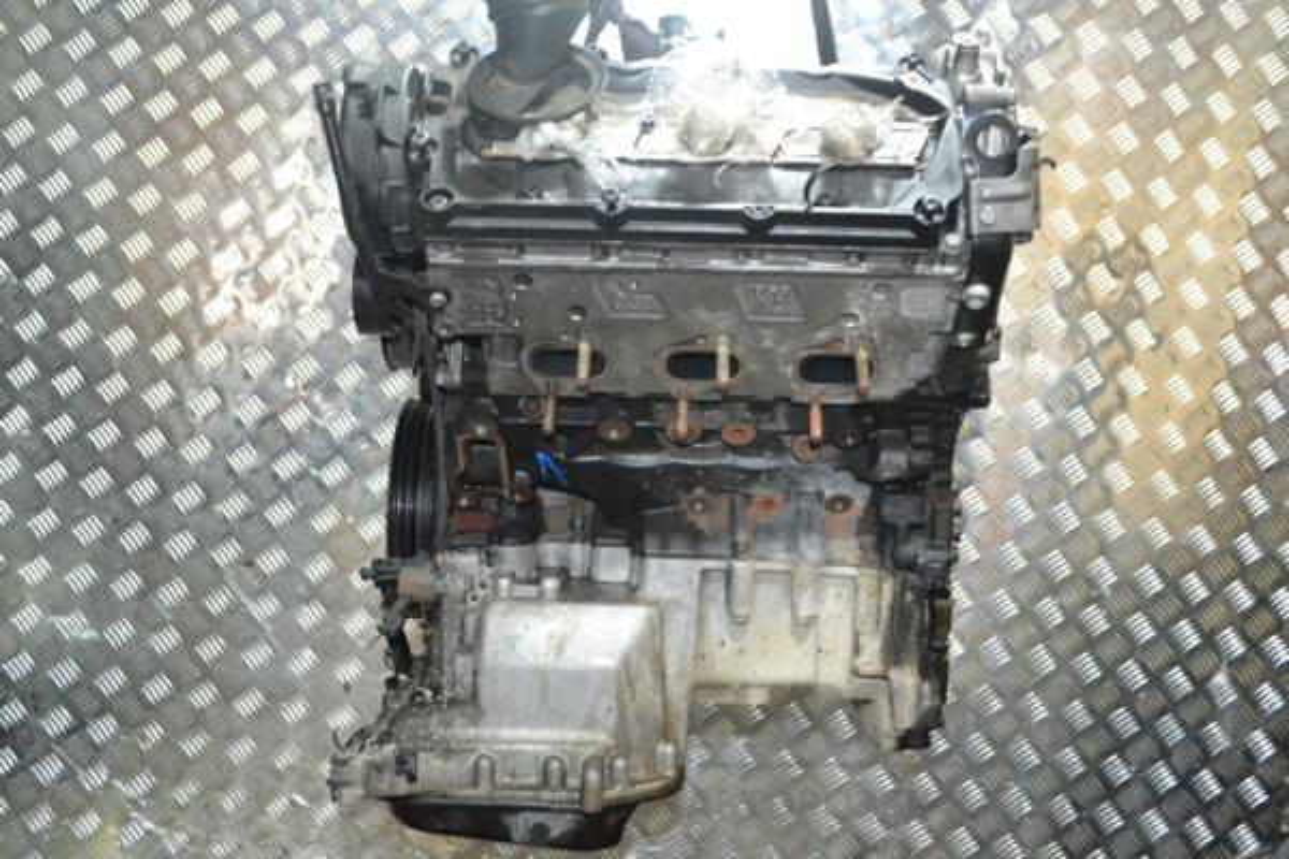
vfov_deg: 34.2
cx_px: 644
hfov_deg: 49.6
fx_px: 1396
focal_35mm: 39
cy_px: 430
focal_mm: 26
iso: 2500
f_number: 4.2
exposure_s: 1/60
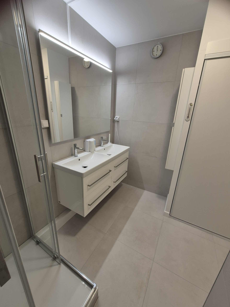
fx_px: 115
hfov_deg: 89.9
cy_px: 154
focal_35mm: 13
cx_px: 115
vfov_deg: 106.2
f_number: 2.2
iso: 80
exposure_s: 1/50
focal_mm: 2.2
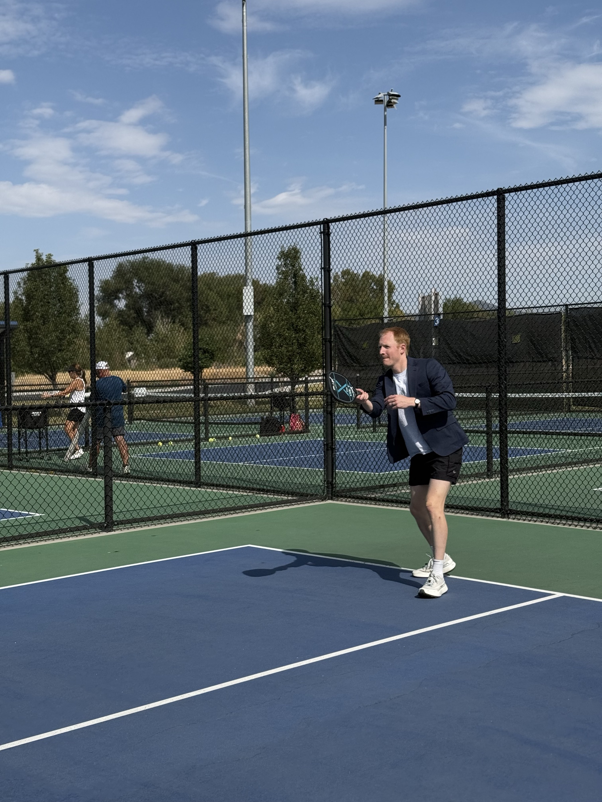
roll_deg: +0.7
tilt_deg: -2.4
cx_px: 301
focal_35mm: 48
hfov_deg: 30.3
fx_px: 1113
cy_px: 401
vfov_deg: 39.7
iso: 80
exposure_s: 1/6024
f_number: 1.78
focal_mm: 6.76
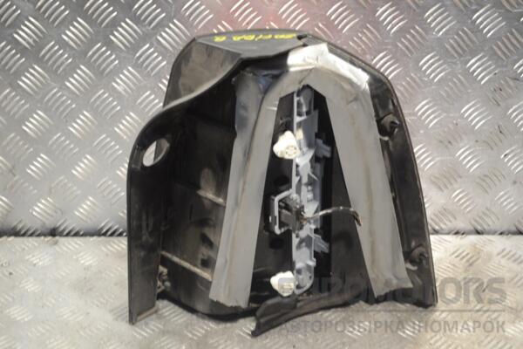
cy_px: 174
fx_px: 872
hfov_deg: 33.4
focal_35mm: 60
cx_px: 262
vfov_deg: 22.6
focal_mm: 40
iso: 320
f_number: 5.3
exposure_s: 1/30
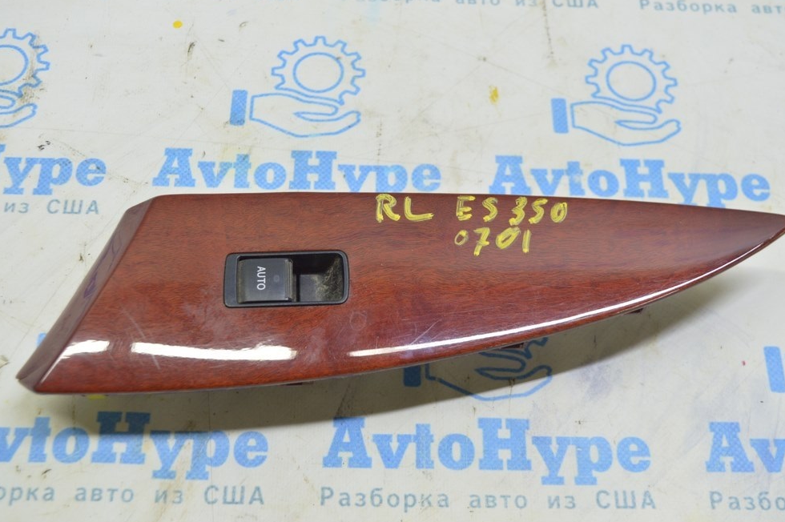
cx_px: 380
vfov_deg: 28.6
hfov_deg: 41.9
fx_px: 1024
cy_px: 256
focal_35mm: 47
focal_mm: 30
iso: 400
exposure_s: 1/20
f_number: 5.6
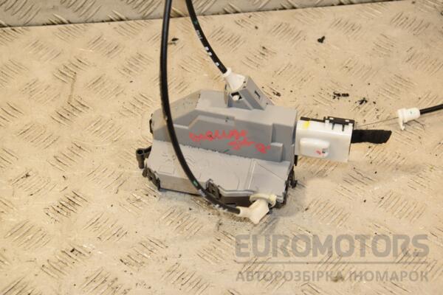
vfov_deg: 17.5
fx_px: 960
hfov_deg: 26.0
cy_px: 148
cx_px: 222
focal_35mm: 78
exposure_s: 1/200
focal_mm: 52
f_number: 8
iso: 800
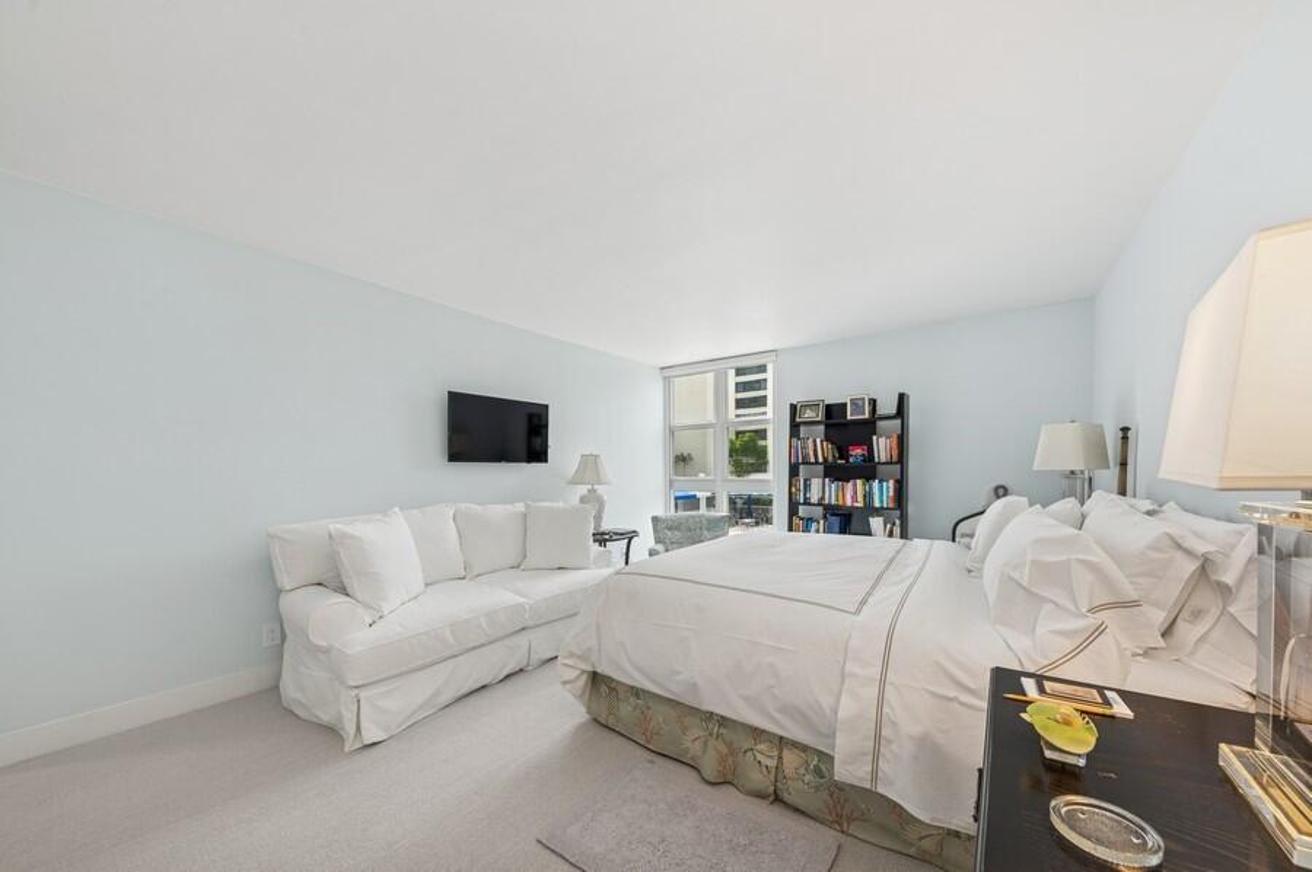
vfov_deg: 89.9
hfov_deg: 112.7
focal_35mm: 12
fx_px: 437
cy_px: 436
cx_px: 656
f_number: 8
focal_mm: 12
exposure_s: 1/20
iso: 100
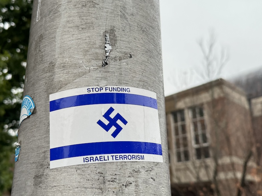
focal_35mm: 39
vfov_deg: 36.8
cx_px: 102
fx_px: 295
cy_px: 106
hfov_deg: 47.5
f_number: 1.78
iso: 64
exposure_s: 1/215
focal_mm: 6.76
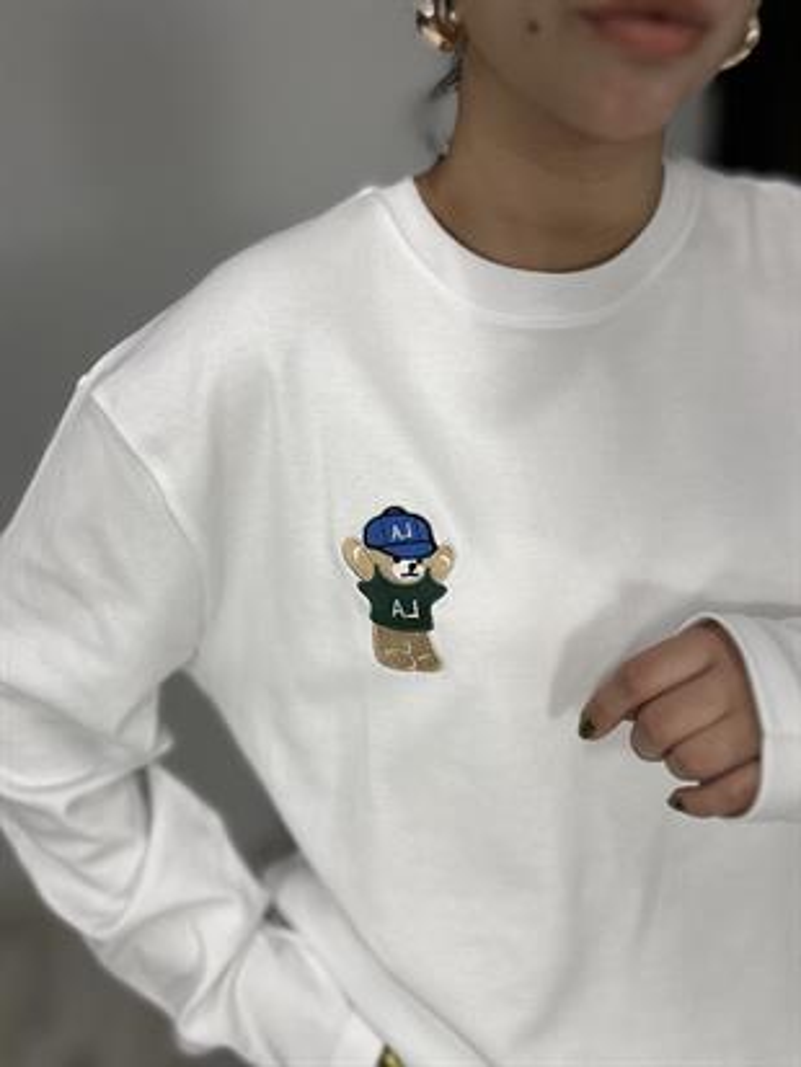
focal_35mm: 30
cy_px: 534
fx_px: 925
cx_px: 400
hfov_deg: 46.8
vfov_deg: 59.9
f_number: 1.9
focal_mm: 2.69
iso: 50
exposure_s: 1/100
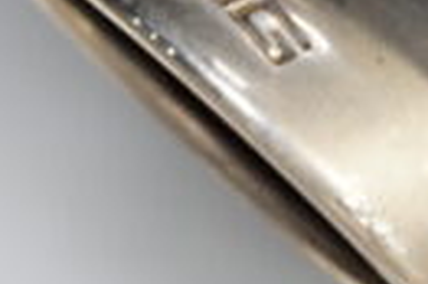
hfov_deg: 5.0
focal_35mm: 411
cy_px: -91
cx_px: 20
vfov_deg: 3.3
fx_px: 4880
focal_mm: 70
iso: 1000
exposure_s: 1/80
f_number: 2.8
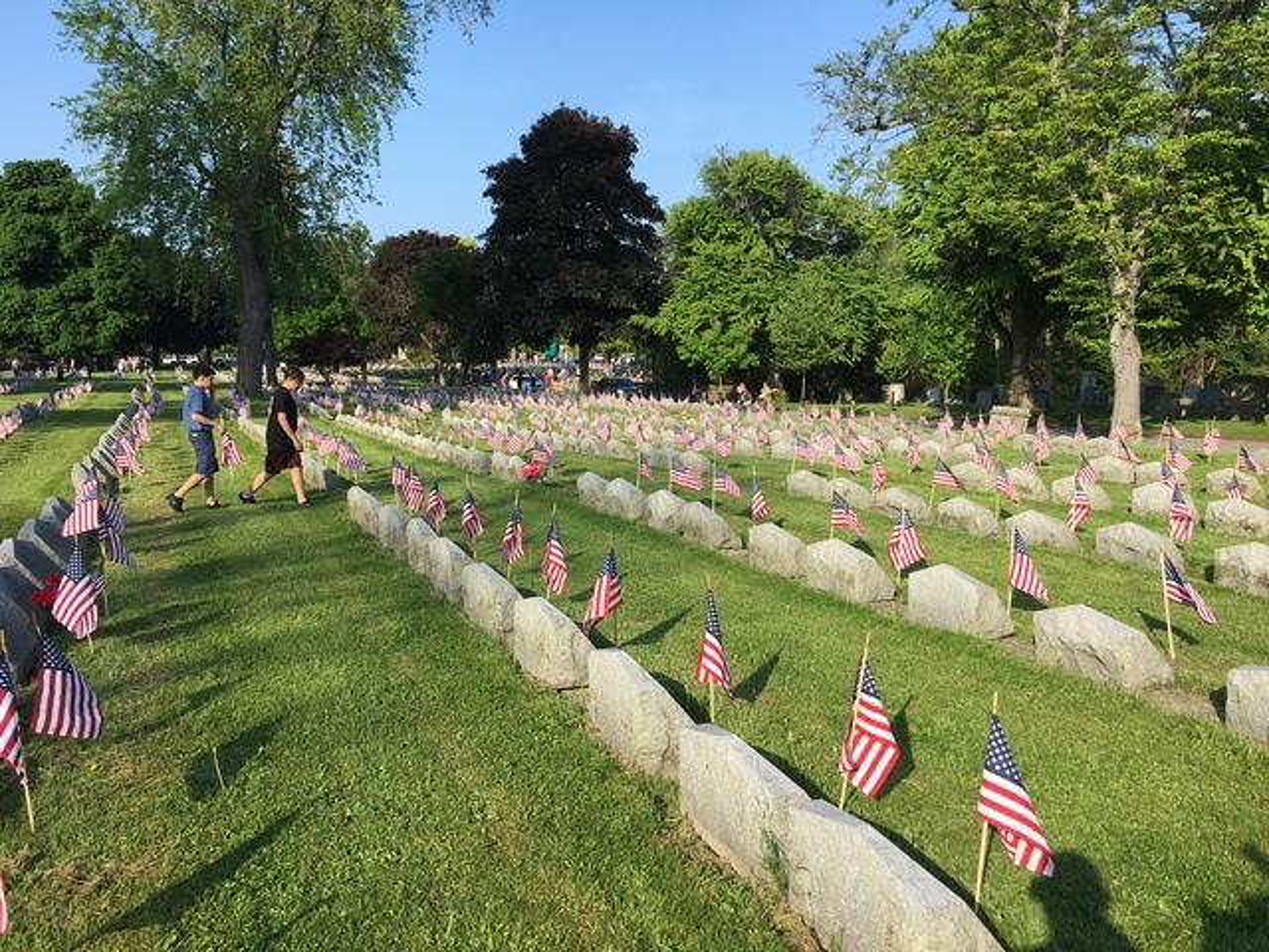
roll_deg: +0.2
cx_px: 634
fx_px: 1063
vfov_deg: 48.2
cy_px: 476
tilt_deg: -5.6
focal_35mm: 29
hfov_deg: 61.7
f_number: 2.2
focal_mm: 4.15
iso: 25
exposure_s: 1/1166
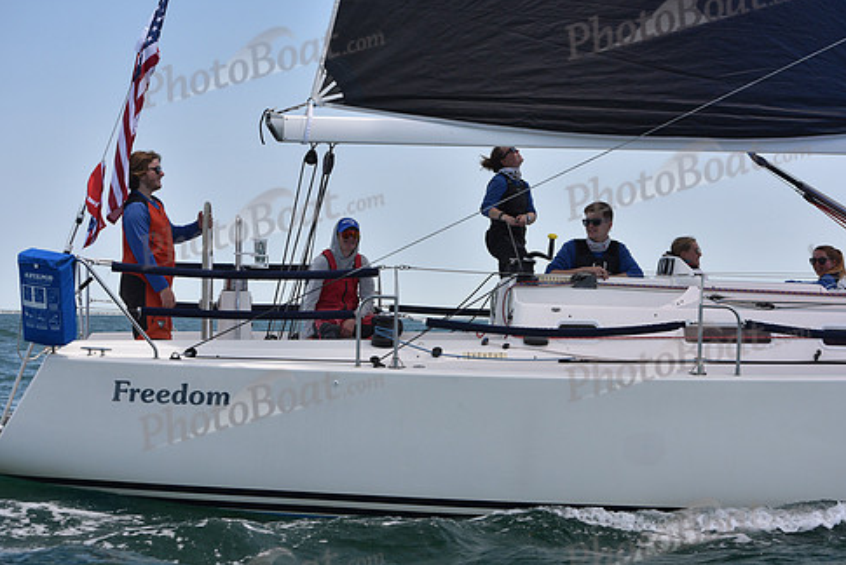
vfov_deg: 14.0
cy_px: 290
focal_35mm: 98
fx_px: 2304
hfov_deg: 20.8
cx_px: 476
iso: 400
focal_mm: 82
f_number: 5.6
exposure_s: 1/800
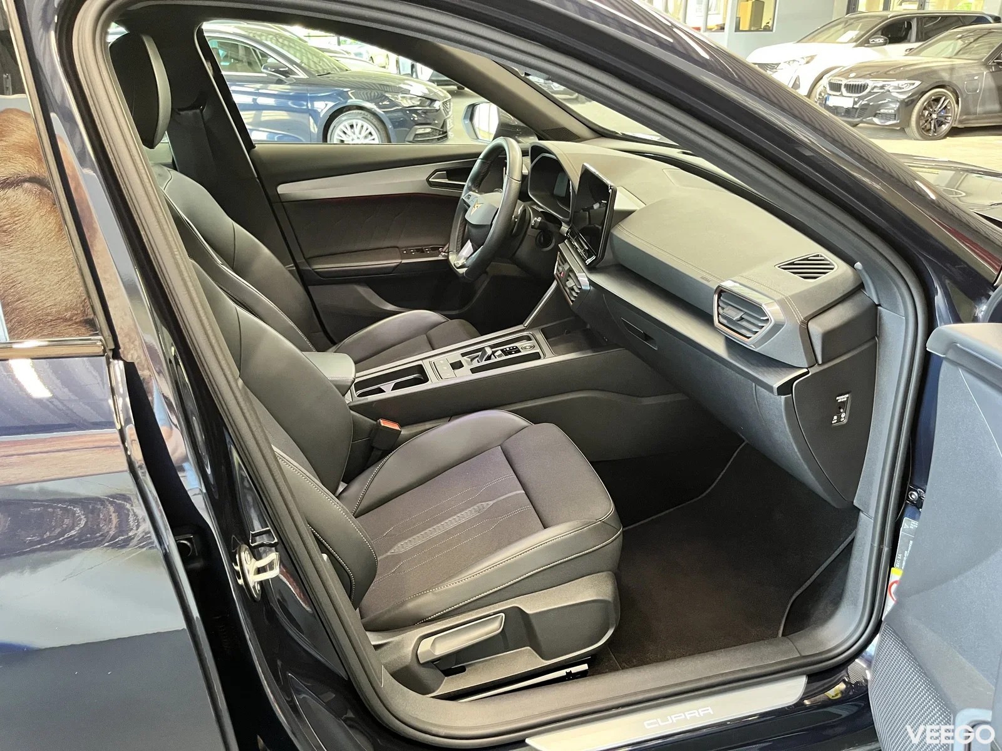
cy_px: 376
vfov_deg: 53.1
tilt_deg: -24.4
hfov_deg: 67.3
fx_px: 753
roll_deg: +0.9
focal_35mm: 26
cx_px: 501
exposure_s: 1/60
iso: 400
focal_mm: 5.1
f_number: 1.6
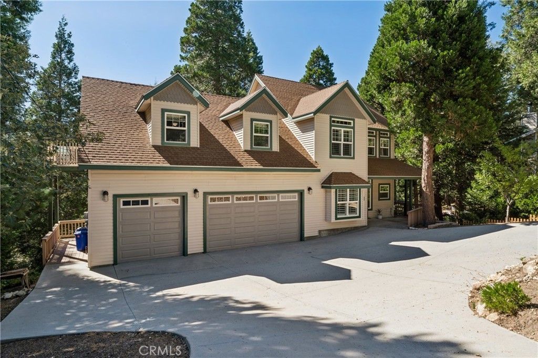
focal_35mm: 20
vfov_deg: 61.4
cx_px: 269
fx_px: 302
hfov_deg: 83.4
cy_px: 179
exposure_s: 1/13
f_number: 22
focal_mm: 20.2
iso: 100
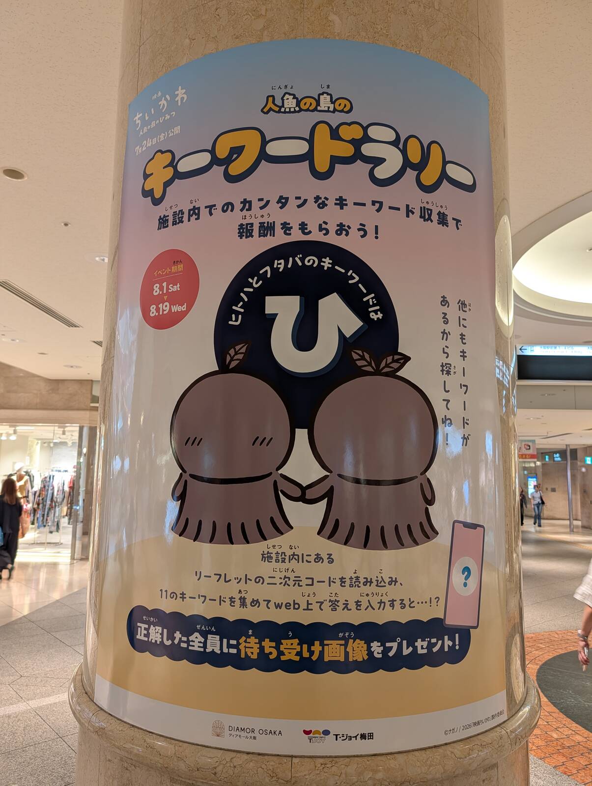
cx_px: 296
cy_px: 393
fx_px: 546
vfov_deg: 71.5
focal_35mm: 24
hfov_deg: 56.9
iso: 41
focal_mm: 6.9
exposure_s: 1/30
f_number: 1.68
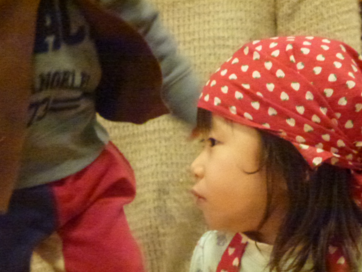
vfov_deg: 2.8
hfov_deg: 3.7
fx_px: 5637
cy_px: 169
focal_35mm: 539
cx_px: 204
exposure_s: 1/60
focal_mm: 68.8
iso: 1600
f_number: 5.9
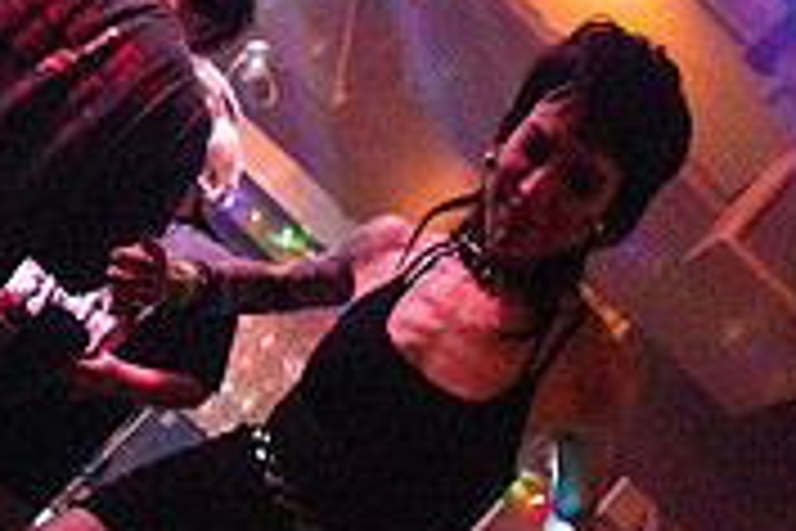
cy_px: 484
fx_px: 1017
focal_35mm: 46
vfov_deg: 28.1
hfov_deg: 42.7
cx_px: 400
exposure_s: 1/200
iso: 3200
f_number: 2.8
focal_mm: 14
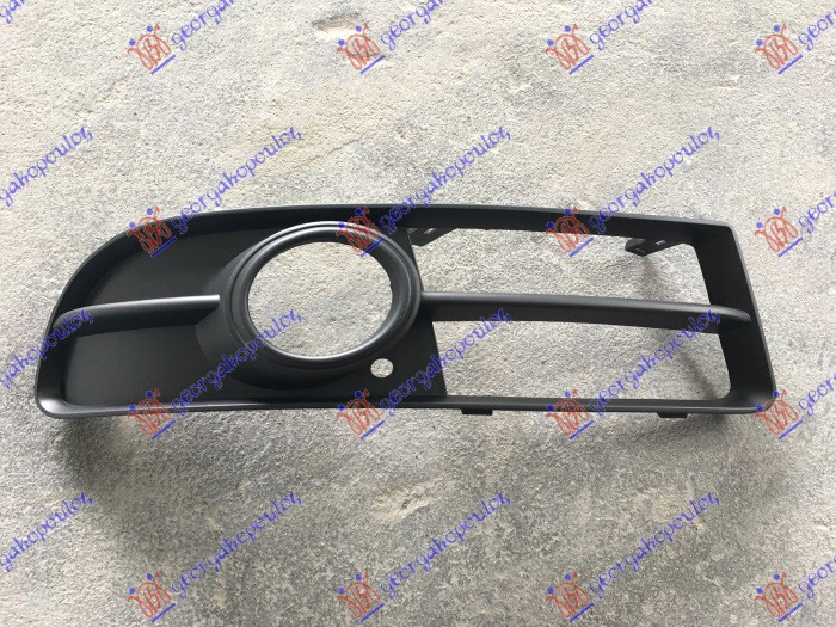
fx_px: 700
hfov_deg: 61.7
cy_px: 314
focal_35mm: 29
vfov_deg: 48.2
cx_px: 418
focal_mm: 4.15
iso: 50
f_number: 2.2
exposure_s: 1/17
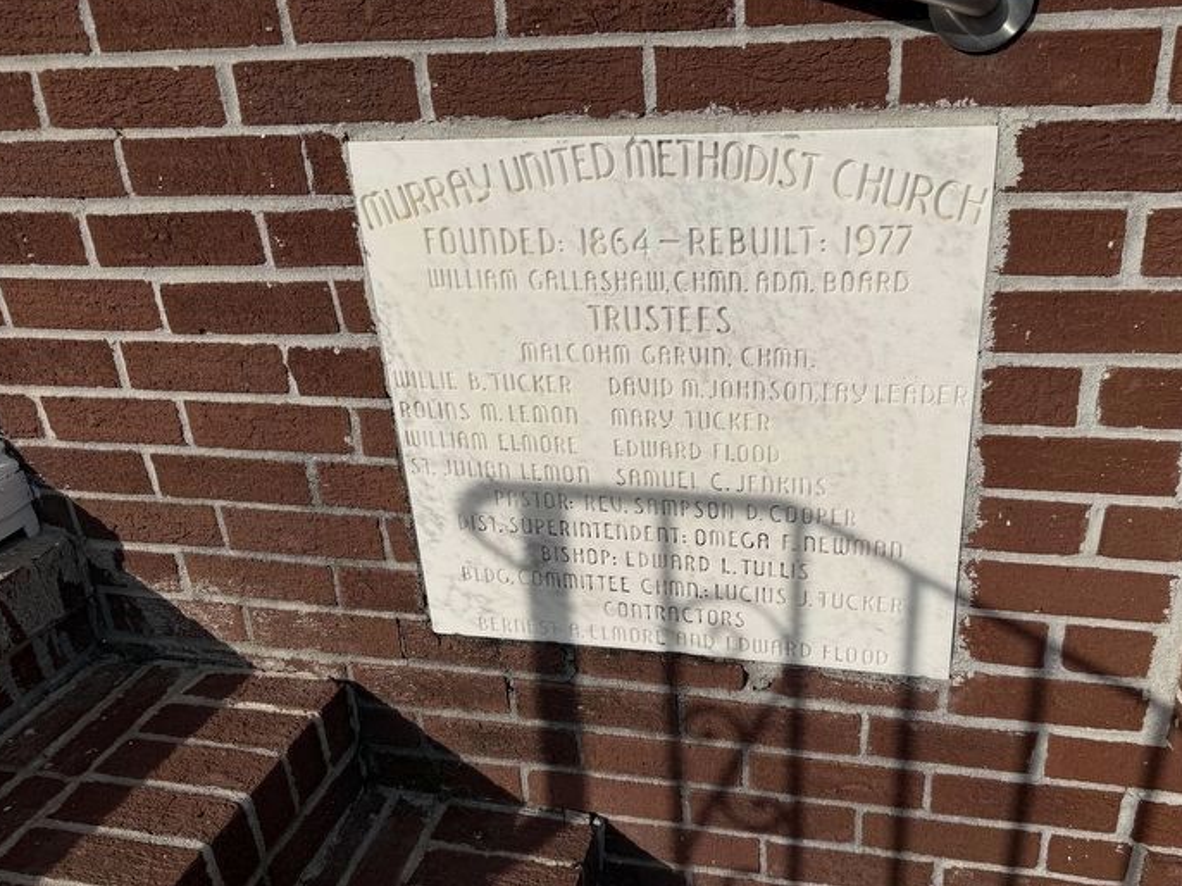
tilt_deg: -23.9
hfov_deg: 63.2
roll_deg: +2.4
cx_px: 665
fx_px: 956
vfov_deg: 49.7
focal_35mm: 28
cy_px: 465
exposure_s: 1/10309
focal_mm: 6.76
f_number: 1.78
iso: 80
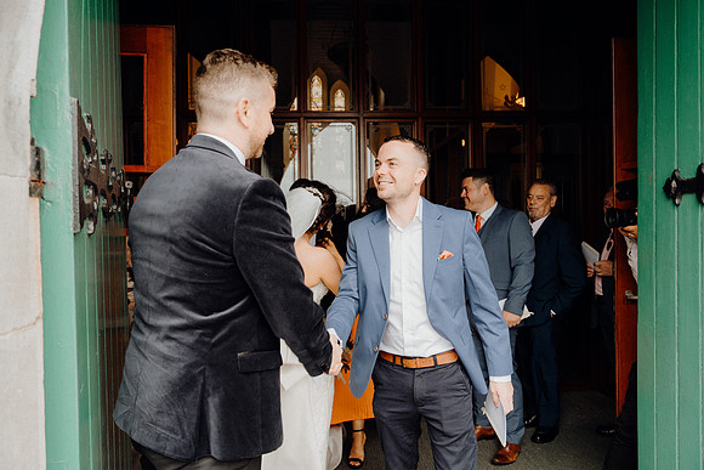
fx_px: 528
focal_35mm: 27
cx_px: 352
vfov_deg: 48.0
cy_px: 235
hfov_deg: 67.4
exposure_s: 1/200
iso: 320
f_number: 3.5
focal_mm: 27
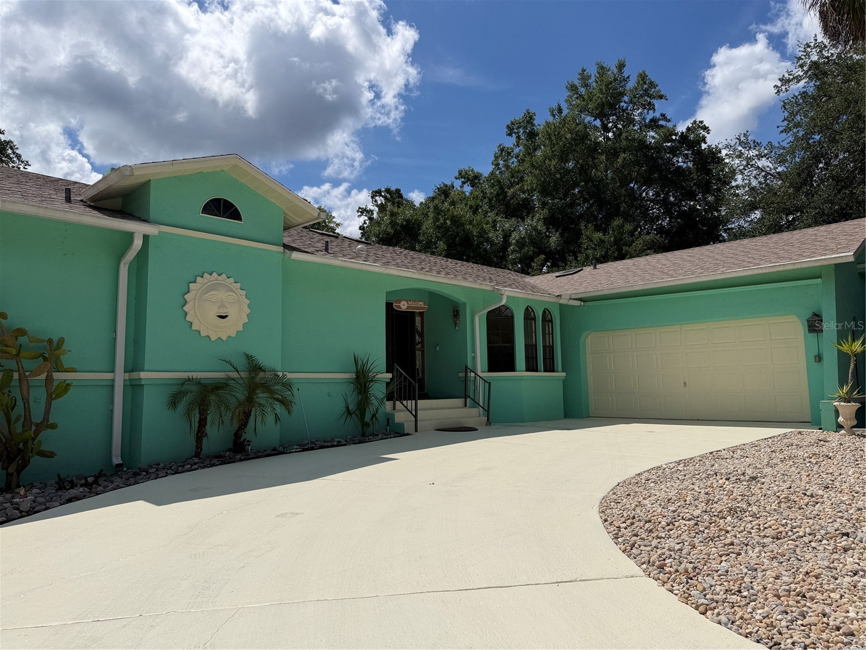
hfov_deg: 71.6
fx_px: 600
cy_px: 325
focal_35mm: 24
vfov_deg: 56.8
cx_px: 433
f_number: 1.78
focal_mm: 6.76
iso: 80
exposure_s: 1/14286
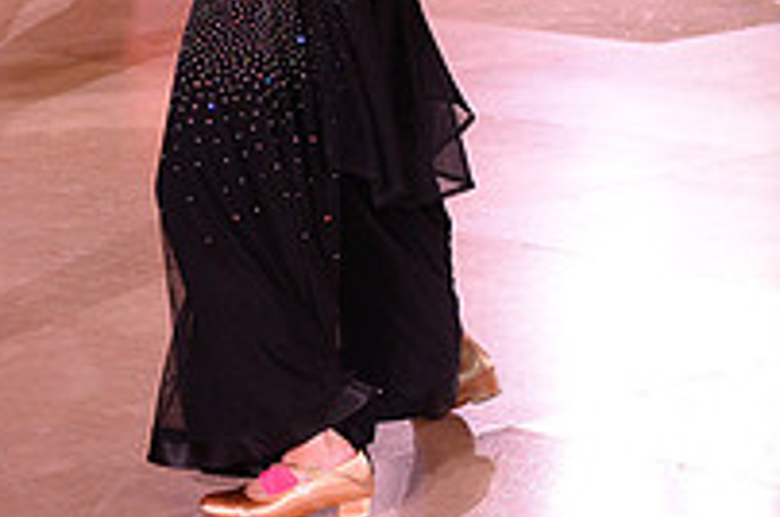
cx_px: -46
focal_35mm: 178
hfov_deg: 11.4
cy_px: -183
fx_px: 3851
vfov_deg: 7.6
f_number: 6.3
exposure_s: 1/250
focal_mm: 62
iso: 2500
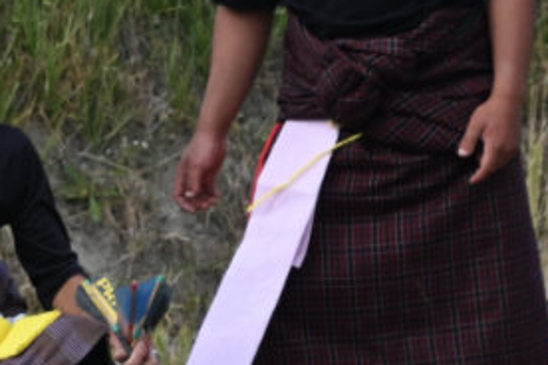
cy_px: 48
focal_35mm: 615
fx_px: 9361
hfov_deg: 3.4
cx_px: 157
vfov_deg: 2.2
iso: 400
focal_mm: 170
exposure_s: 1/1000
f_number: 5.6
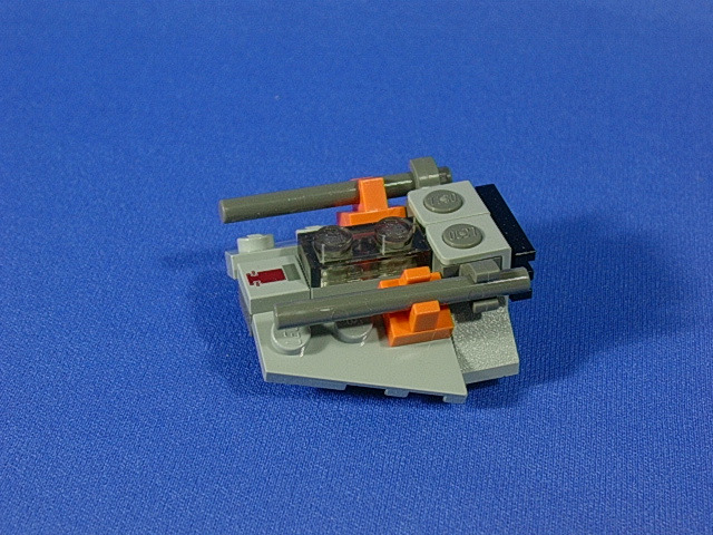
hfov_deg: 26.0
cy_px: 268
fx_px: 1545
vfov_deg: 19.6
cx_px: 356
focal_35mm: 75
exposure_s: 1/8.4
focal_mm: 11.3
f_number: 3.8
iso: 70
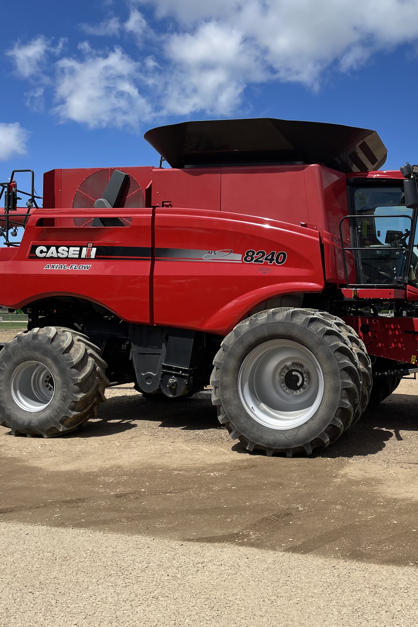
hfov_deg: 34.8
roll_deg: +0.1
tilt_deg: +1.2
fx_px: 644
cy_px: 308
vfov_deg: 51.9
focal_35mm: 37
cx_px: 338
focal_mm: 4.2
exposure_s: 1/4000
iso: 32
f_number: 1.6
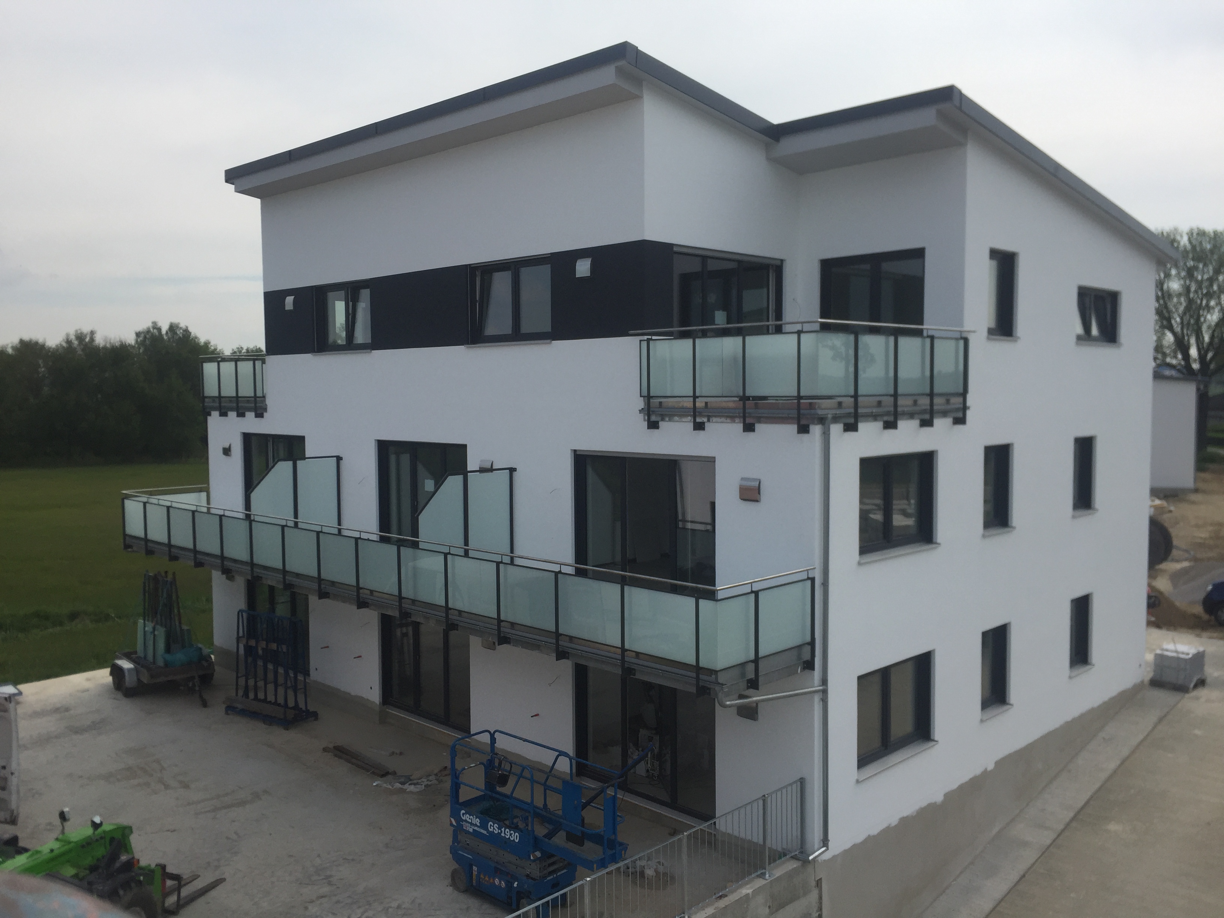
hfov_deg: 61.7
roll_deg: +0.0
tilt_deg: -5.3
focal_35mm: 29
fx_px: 1025
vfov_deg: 48.2
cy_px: 459
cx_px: 612
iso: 32
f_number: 2.2
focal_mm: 4.15
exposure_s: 1/2475
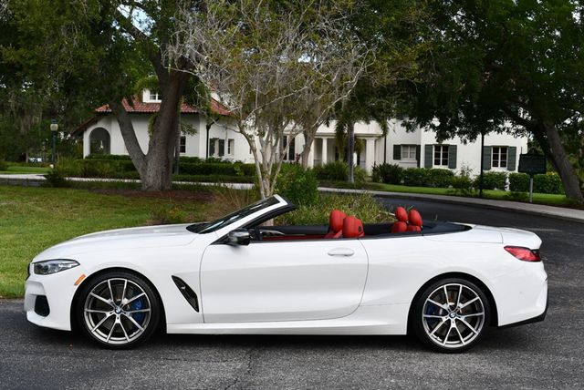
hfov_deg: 44.5
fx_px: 714
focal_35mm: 44
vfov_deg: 30.6
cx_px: 292
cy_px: 195
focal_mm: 22
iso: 200
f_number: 8
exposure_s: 1/250
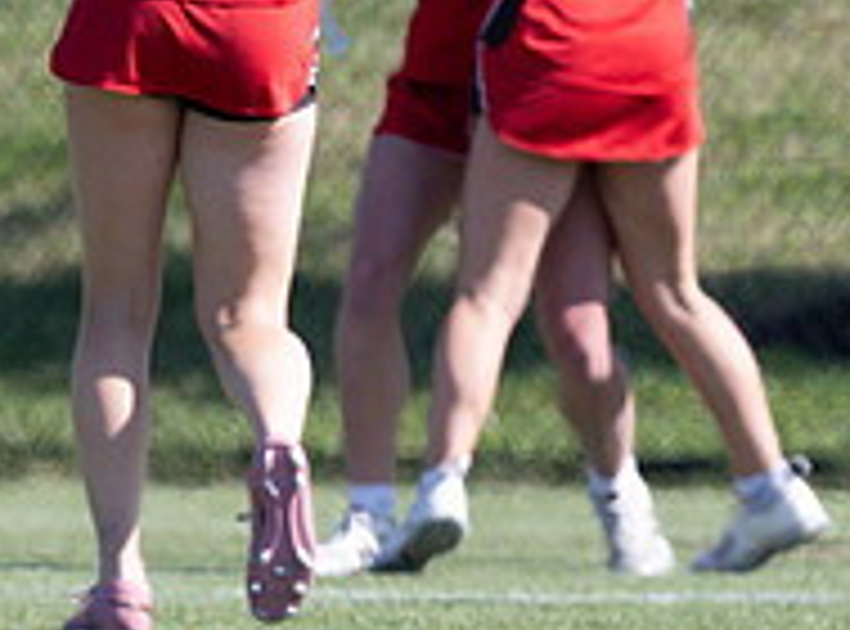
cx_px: 129
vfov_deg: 0.6
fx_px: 55518
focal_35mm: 2271
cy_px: -248
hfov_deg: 0.9
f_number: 4
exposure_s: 1/4000
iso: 720
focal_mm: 400
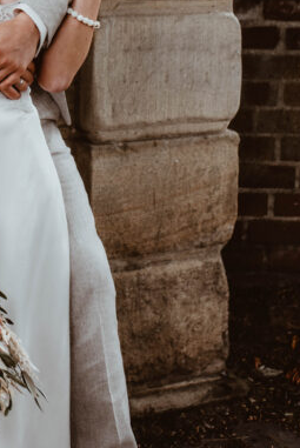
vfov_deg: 20.1
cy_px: -107
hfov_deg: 14.0
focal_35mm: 94
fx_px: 1172
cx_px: -95
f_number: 2.8
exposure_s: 1/800
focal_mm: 35
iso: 125
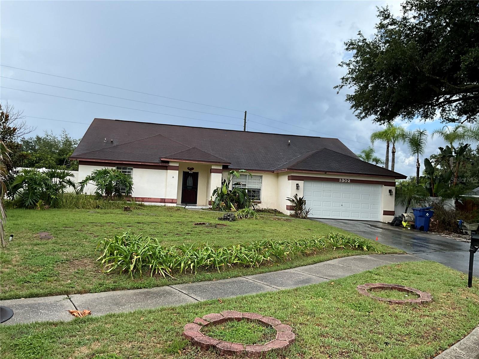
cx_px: 240
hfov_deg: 61.7
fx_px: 401
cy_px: 180
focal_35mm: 29
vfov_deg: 48.2
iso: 25
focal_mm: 3
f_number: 1.8
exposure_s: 1/792
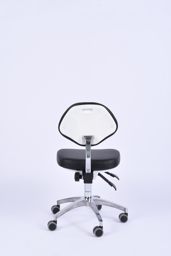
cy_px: 131
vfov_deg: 32.4
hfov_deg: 21.9
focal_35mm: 62
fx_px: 442
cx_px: 86
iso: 100
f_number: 10
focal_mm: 40
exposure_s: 1/160
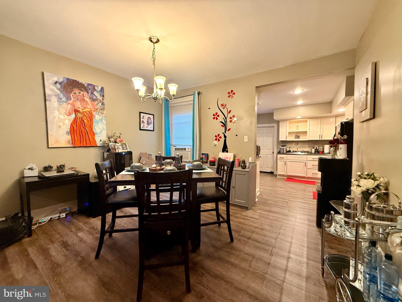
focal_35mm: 14
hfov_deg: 102.1
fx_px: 163
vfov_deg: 85.7
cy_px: 151
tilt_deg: -1.7
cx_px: 201
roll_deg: +0.1
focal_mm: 2.22
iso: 500
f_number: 2.2
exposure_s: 1/60
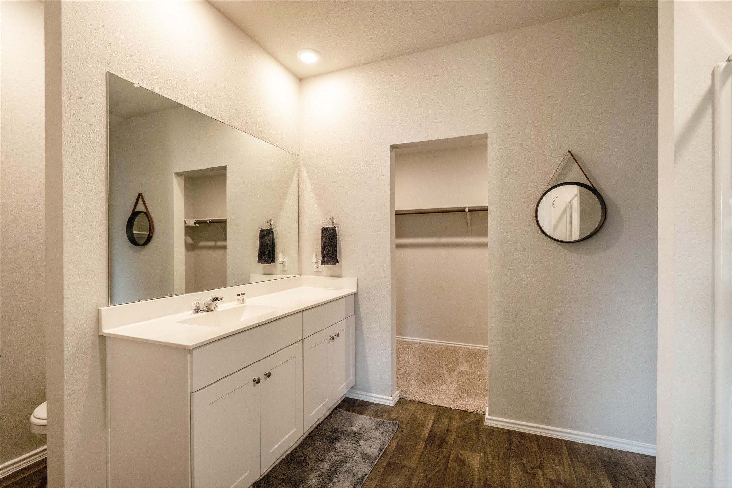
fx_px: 305
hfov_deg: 100.4
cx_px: 366
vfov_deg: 77.3
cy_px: 244
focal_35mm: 15
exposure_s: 1/50
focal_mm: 10
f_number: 4
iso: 400
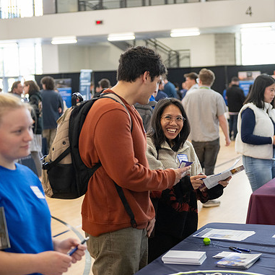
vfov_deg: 23.1
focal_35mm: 75
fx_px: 674
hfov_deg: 23.1
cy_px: 139
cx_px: 149
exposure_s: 1/250
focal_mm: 58
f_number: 2.8
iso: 1600
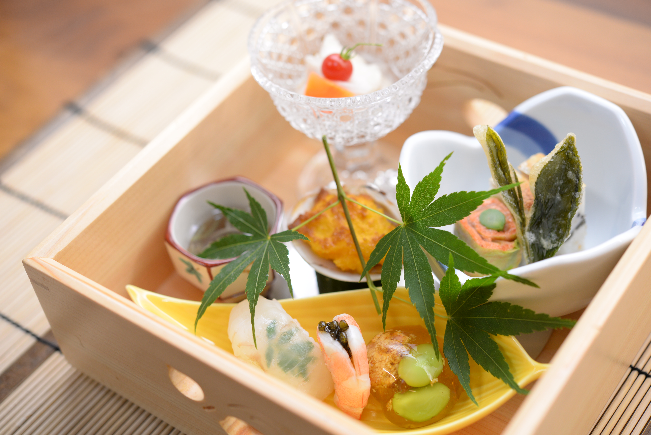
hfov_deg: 33.4
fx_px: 1085
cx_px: 326
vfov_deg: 22.6
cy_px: 218
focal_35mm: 60
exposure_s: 1/60
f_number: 4.5
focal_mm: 60
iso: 400
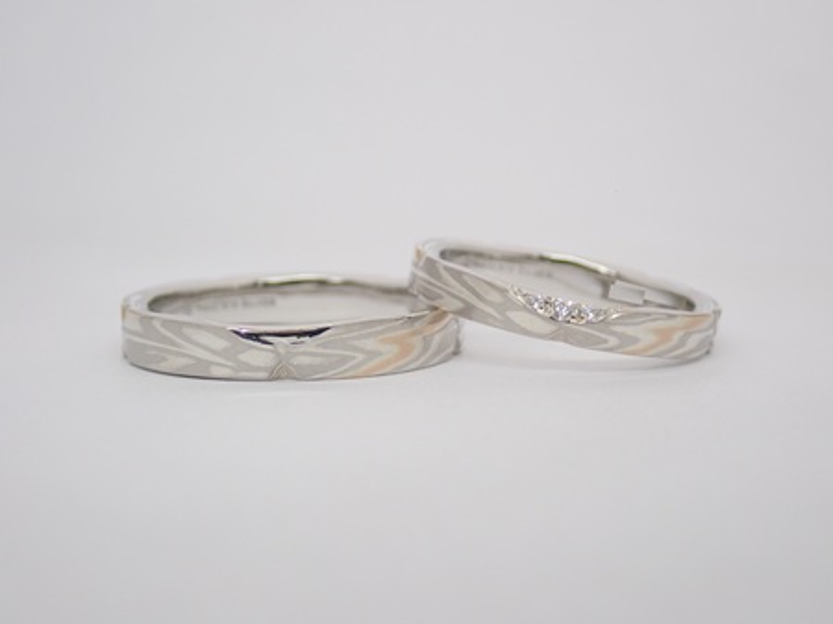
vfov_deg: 19.1
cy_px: 312
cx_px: 416
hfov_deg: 25.3
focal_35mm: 77
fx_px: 1852
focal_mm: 13.65
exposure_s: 1/100
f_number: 4.1
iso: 200
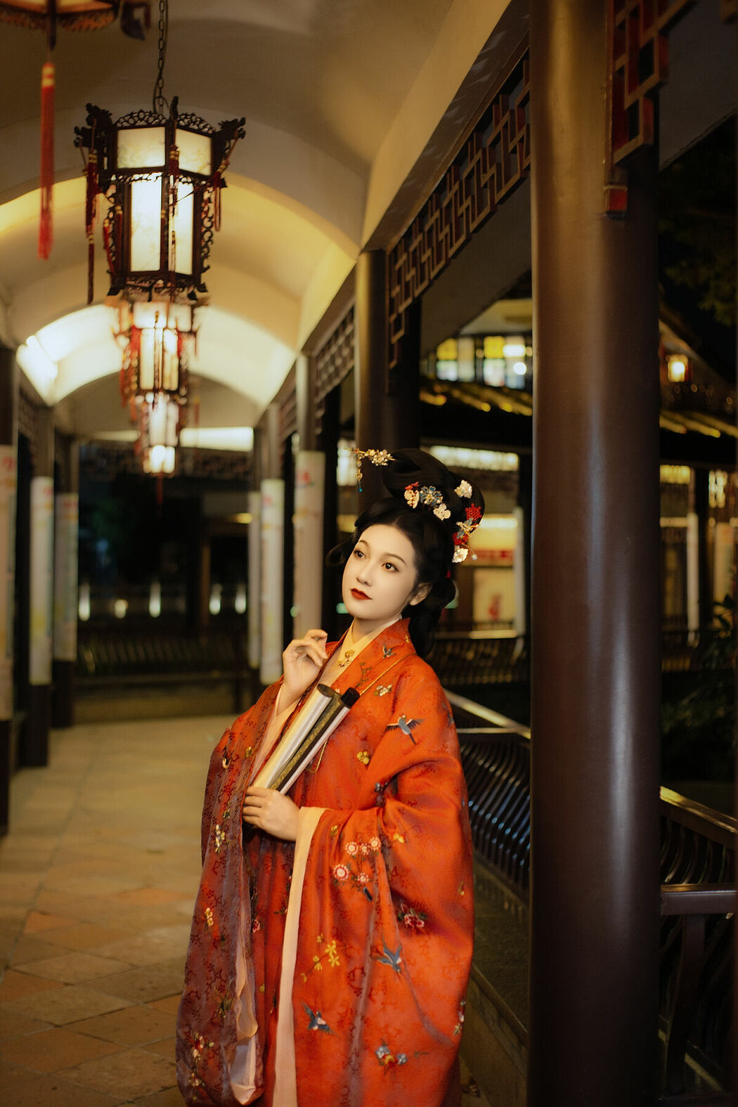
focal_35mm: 49
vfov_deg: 40.3
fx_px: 1507
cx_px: 369
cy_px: 554
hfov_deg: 27.5
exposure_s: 1/80
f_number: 2.5
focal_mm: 50
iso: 800
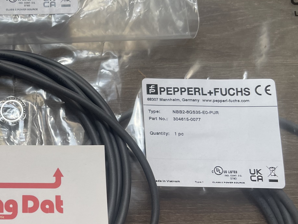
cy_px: 133
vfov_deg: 26.5
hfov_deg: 33.0
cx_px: 26
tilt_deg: -80.5
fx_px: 473
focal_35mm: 55
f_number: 1.6
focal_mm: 5.1
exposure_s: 1/121
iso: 100
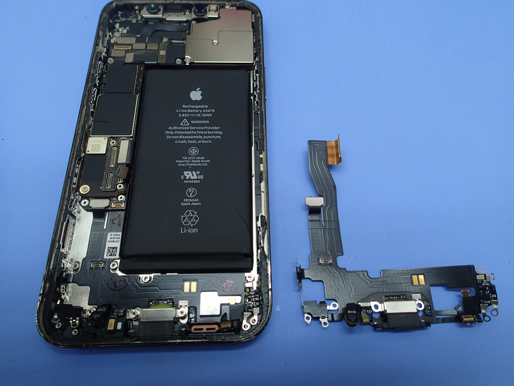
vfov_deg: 54.9
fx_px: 371
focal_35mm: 25
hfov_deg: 69.4
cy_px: 193
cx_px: 257
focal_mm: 4.5
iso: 125
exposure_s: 1/60
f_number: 2.8
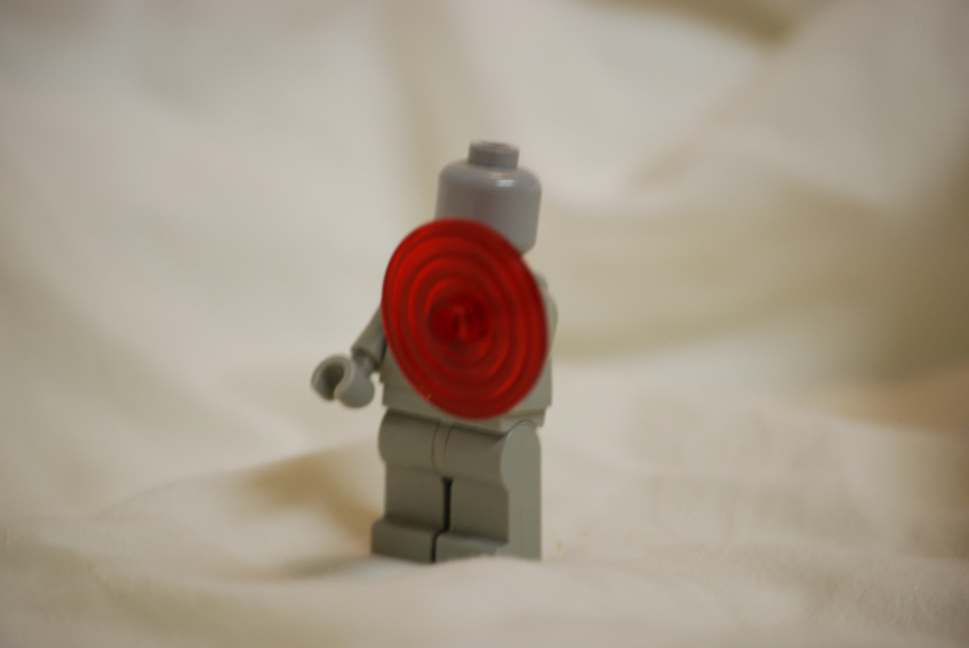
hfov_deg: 7.8
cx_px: 484
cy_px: 324
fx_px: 7072
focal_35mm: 262
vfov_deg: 5.2
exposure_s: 1/20
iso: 400
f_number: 7.1
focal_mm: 175
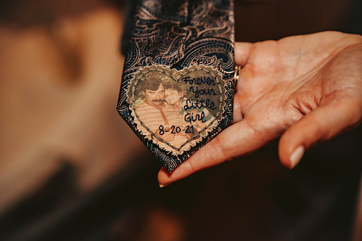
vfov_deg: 18.2
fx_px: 754
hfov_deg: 27.0
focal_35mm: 75
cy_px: 120
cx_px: 181
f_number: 2.8
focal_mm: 75
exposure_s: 1/125
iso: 1250
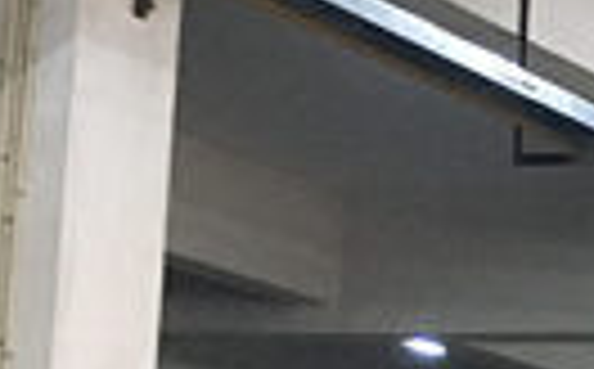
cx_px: 1458
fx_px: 3022
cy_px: 616
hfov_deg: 9.8
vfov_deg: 6.8
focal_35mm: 187
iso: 200
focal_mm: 4.15
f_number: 2.2
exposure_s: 1/25
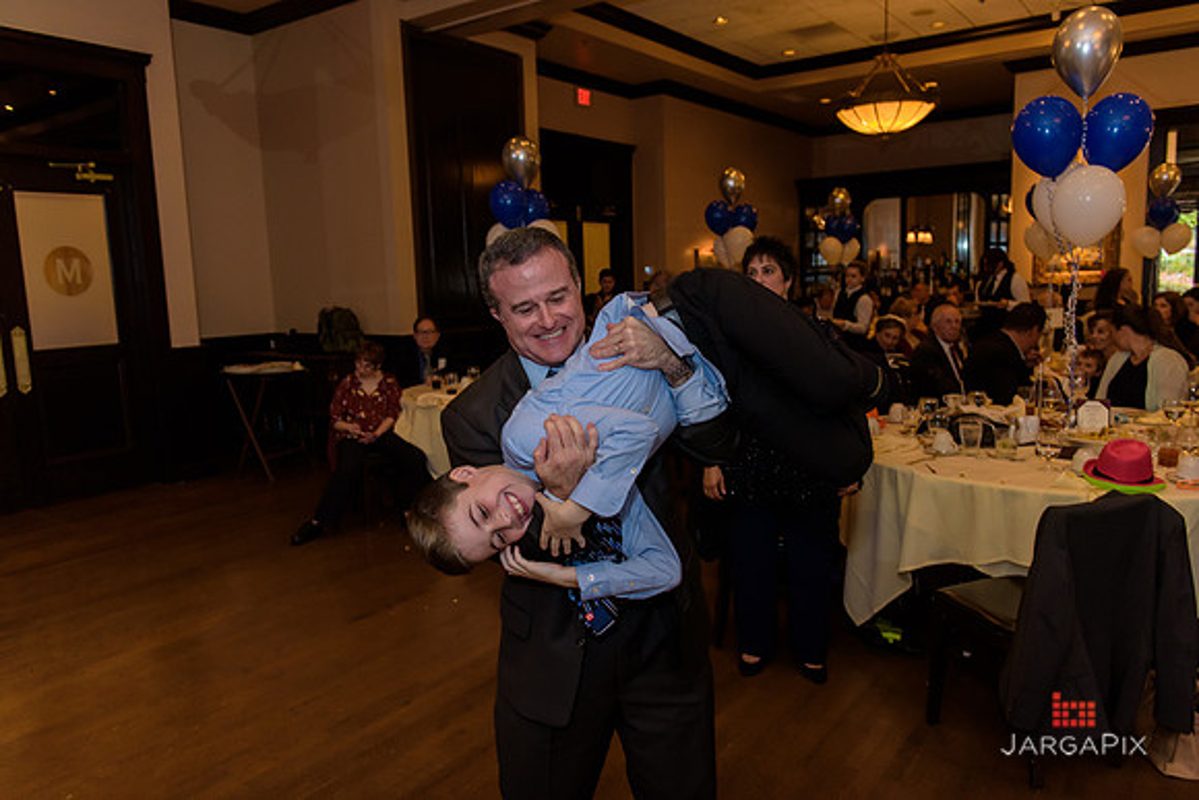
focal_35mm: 26
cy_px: 400
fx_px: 866
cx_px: 600
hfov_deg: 69.4
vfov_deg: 49.6
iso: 1600
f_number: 3.2
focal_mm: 26
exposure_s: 1/125
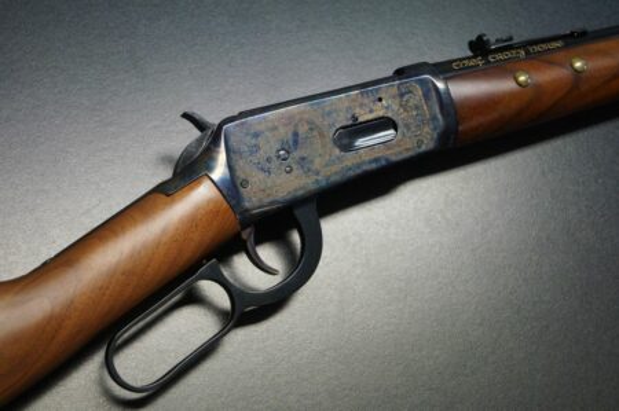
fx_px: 1288
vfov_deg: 18.1
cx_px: 310
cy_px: 206
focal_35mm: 75
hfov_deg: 27.0
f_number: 5.6
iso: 2000
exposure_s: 1/160
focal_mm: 50
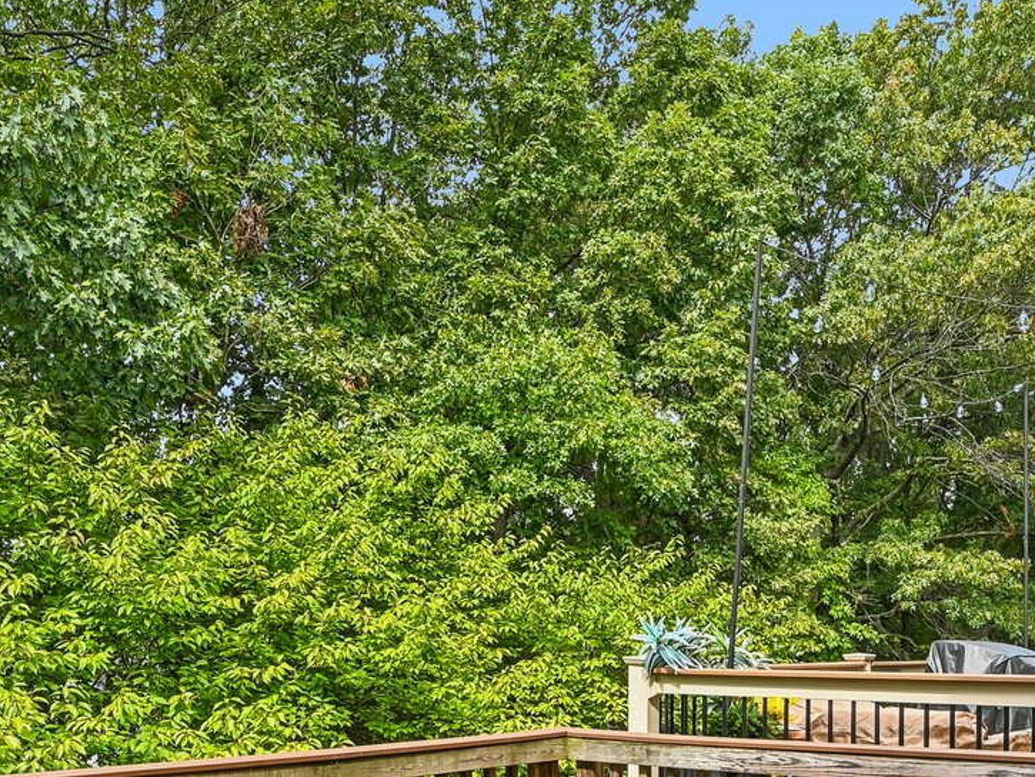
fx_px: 1136
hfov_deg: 48.9
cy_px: 646
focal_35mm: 38
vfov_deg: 36.2
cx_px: 488
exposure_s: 1/50
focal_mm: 14
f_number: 8
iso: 100
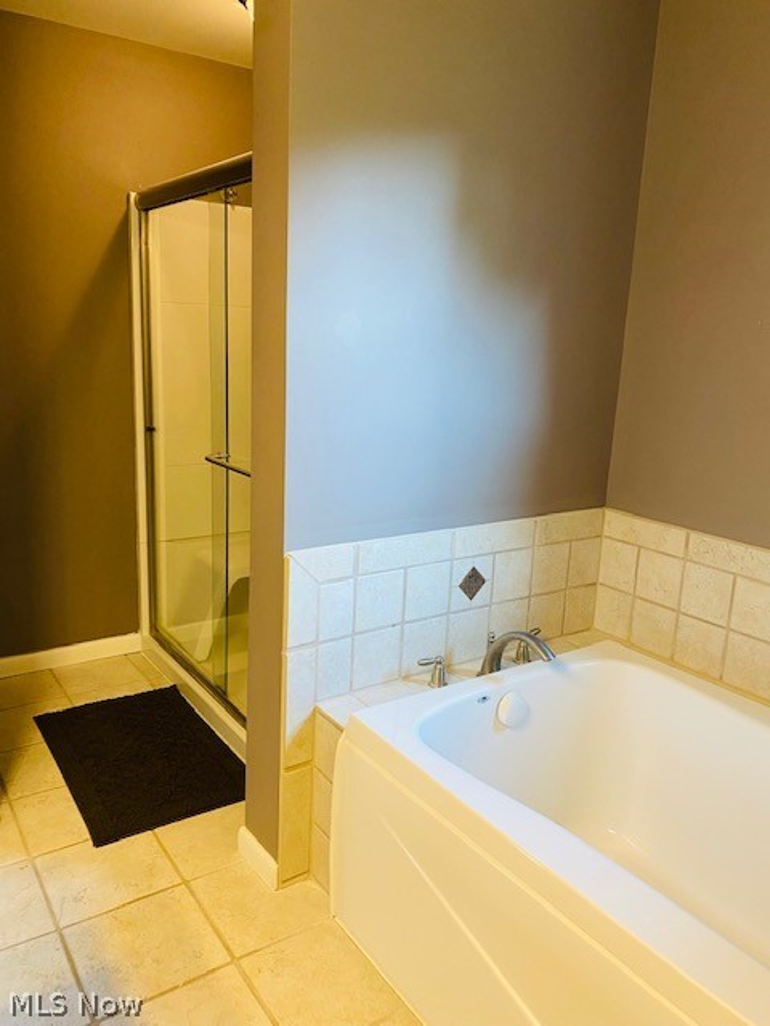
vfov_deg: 67.3
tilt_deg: -11.5
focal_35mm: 26
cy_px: 513
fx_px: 771
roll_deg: -2.6
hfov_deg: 53.1
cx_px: 385
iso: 125
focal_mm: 4.25
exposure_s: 1/60
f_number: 1.8
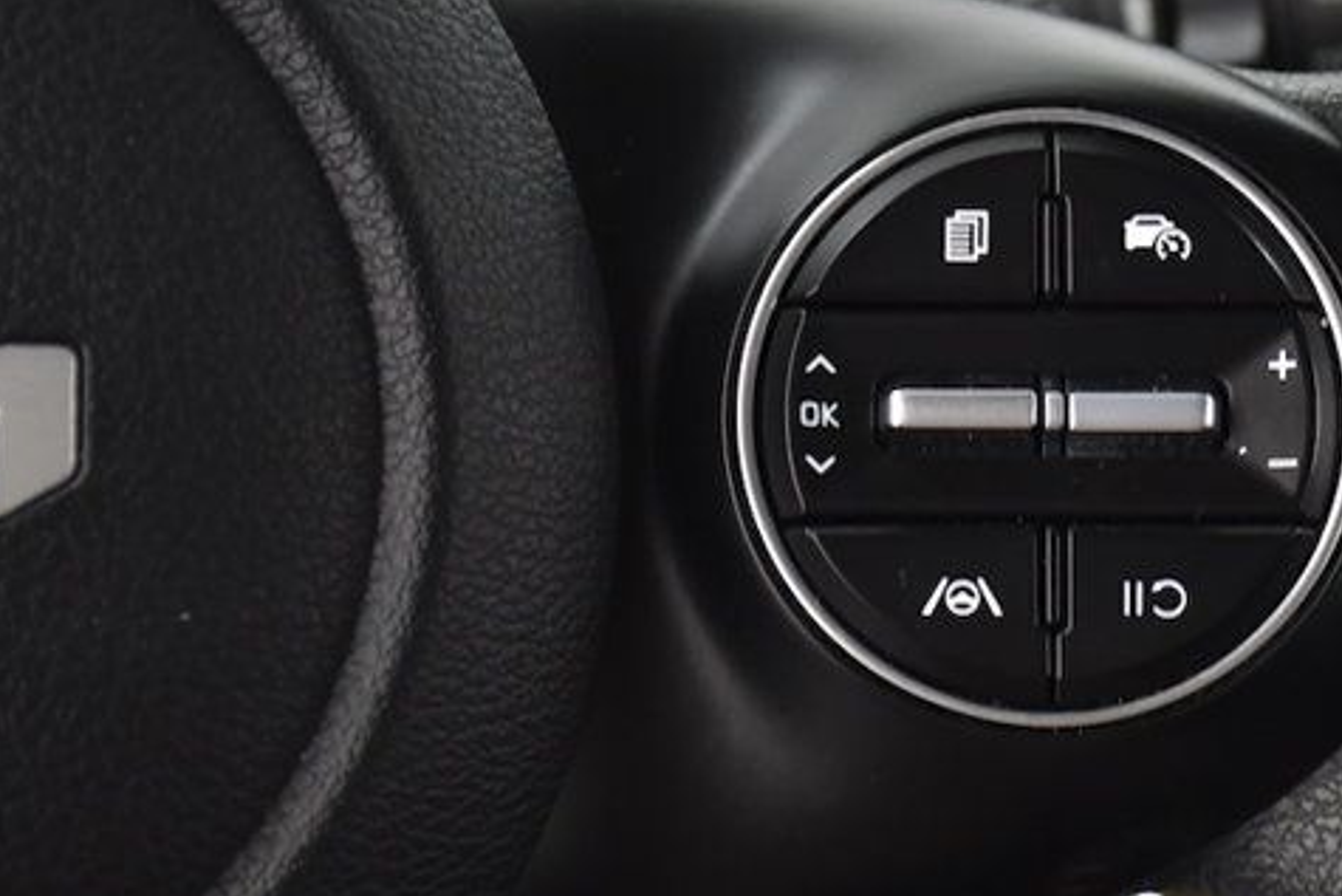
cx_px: 1074
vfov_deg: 8.2
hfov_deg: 12.2
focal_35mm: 168
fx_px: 6264
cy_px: 440
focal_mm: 52
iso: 1250
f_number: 4.8
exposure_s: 1/80
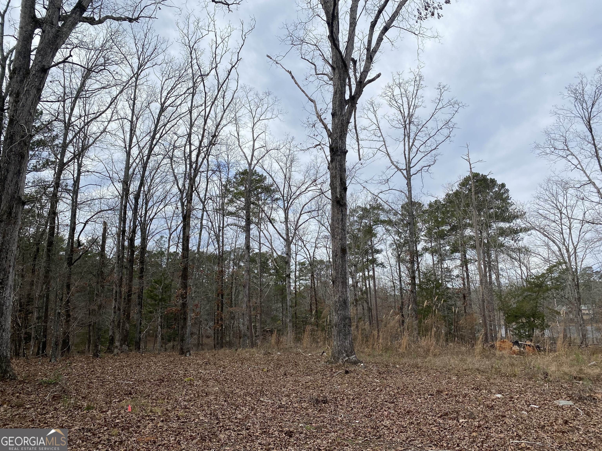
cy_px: 226
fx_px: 452
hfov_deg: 67.3
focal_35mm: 26
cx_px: 301
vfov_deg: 53.1
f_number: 1.8
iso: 32
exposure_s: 1/2967
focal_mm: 4.25
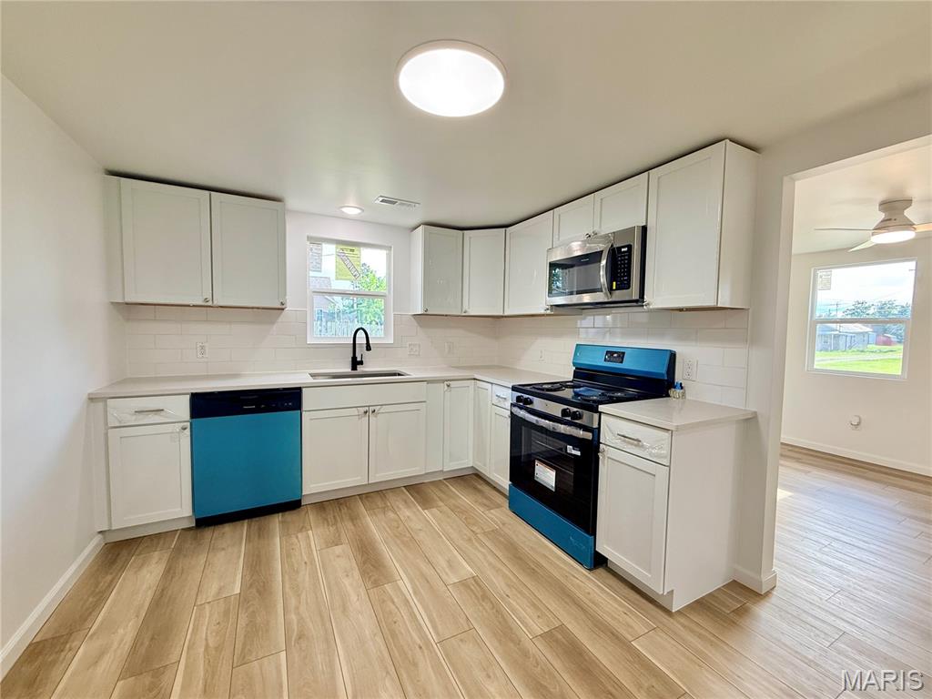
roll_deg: -0.6
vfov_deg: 85.7
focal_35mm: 14
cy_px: 350
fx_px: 377
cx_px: 466
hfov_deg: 102.1
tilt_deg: -3.1
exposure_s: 1/120
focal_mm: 2.22
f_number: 2.2
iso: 125
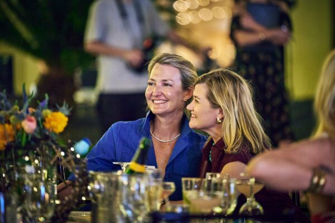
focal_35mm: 200
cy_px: 112
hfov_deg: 10.3
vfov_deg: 6.9
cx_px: 168
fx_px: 1861
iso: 3200
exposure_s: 1/100
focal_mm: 200
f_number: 2.8
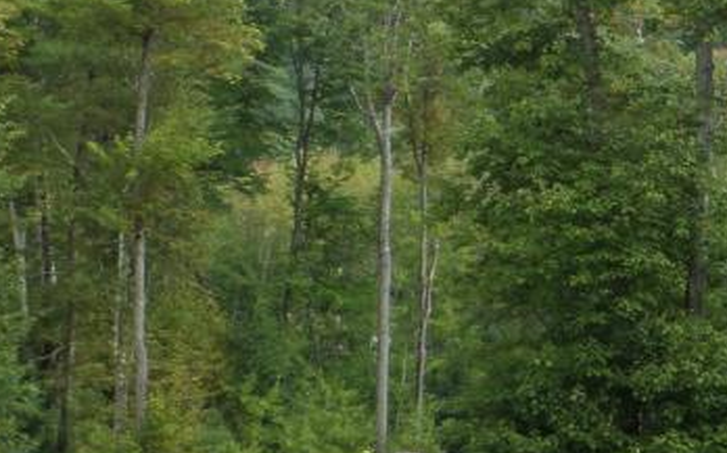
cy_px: 75
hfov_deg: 15.9
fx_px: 2534
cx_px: 777
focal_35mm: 128
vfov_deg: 10.2
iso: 100
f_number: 3.6
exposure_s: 1/180
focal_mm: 6.8
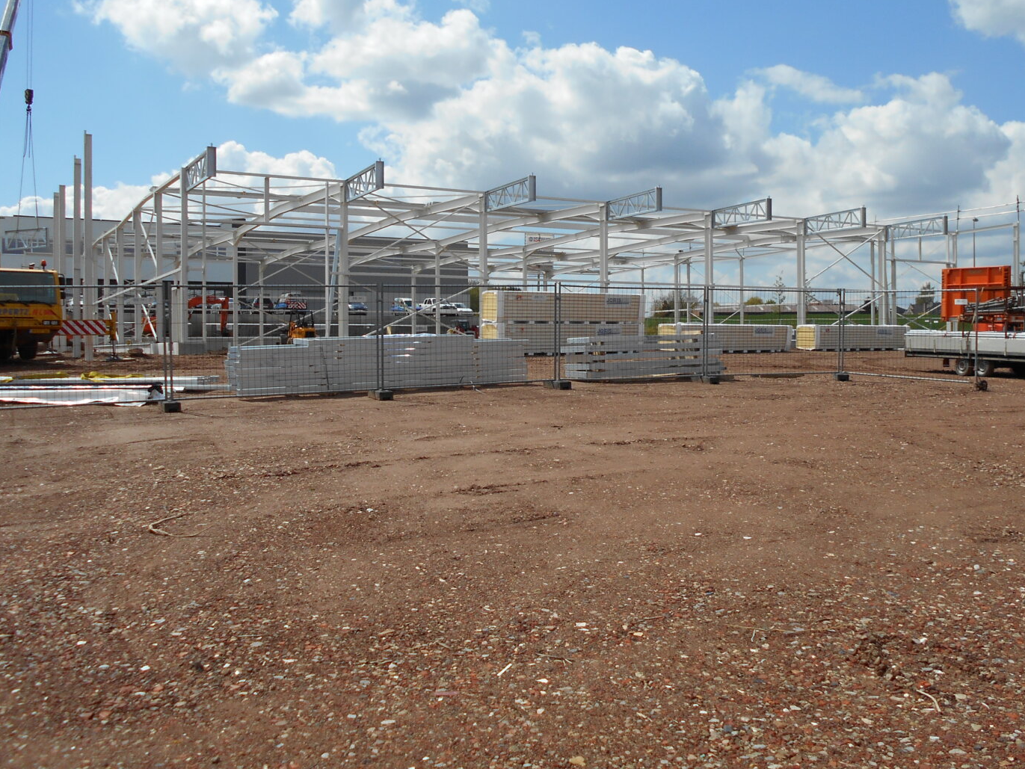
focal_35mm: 35
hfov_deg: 52.6
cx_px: 536
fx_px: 1037
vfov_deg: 40.7
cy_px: 356
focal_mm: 5.1
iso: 80
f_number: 3.4
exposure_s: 1/1600
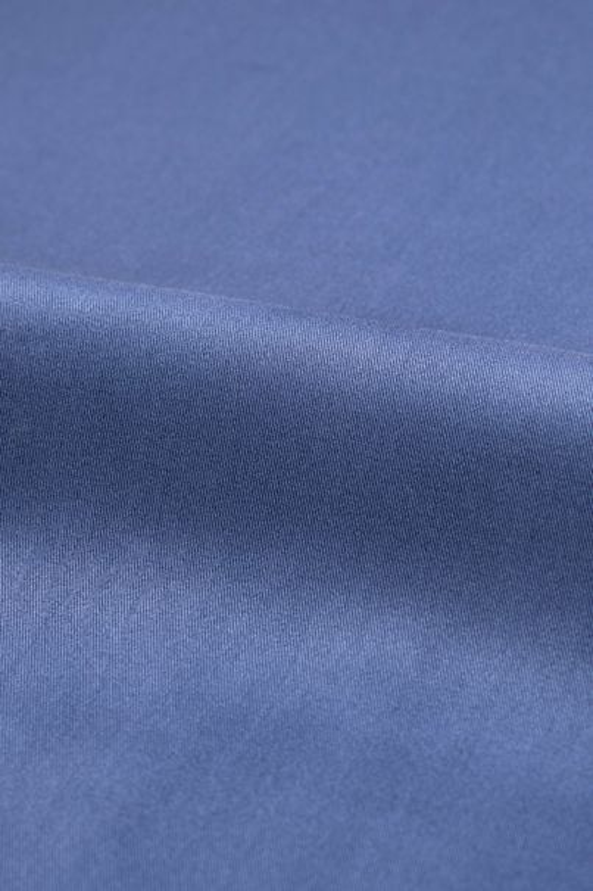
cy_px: 446
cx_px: 296
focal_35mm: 85
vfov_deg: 23.9
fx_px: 2101
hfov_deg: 16.1
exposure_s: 1/100
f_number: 8
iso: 160
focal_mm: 85
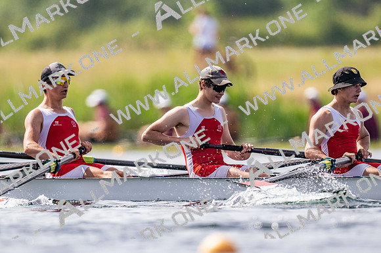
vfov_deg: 1.5
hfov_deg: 2.3
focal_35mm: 900
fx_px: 9519
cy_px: 126
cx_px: 190
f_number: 4
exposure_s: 1/2500
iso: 180
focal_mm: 600
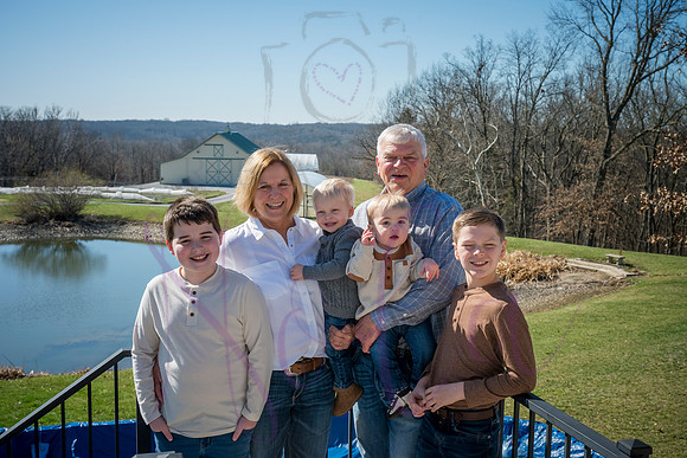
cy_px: 229
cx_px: 344
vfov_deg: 31.2
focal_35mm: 43
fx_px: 821
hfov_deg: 45.4
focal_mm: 43
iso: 400
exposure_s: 1/640
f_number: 10
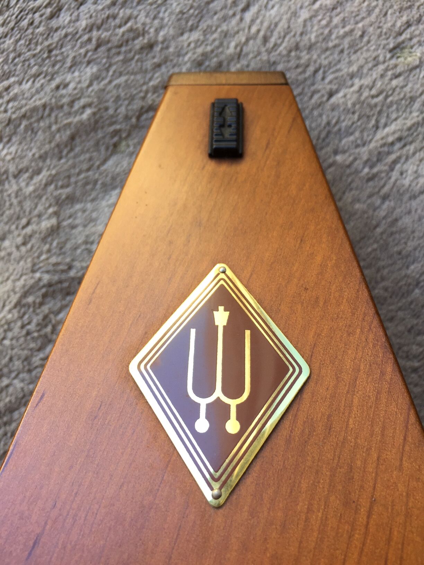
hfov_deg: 48.2
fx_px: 474
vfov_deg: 61.7
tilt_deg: -80.3
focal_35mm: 29
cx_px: 212
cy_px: 282
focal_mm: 4.15
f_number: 2.2
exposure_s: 1/50
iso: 40
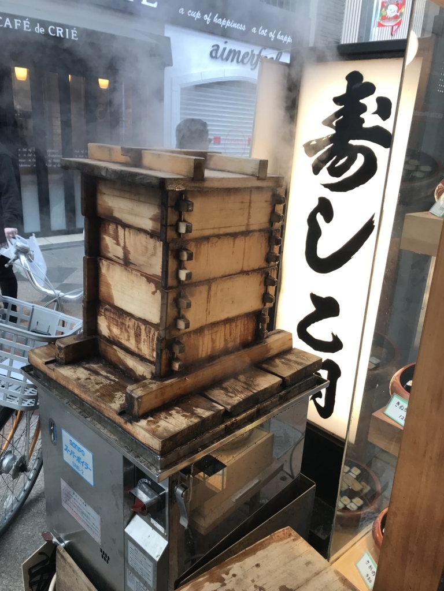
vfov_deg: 63.4
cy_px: 296
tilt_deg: -18.1
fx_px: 479
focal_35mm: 28
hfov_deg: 49.7
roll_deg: -2.6
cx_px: 222
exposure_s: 1/119
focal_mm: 3.99
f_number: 1.8
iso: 40
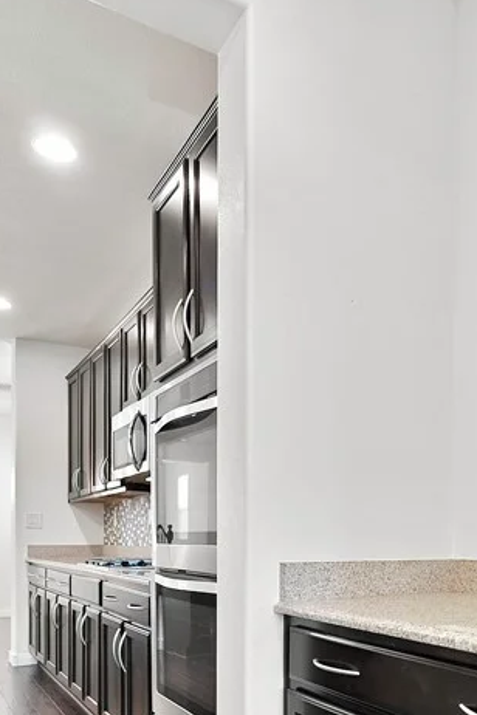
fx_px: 596
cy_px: 548
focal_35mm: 30
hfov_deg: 42.9
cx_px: 327
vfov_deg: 58.3
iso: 100
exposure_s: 1/24
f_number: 1.9
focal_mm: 2.2
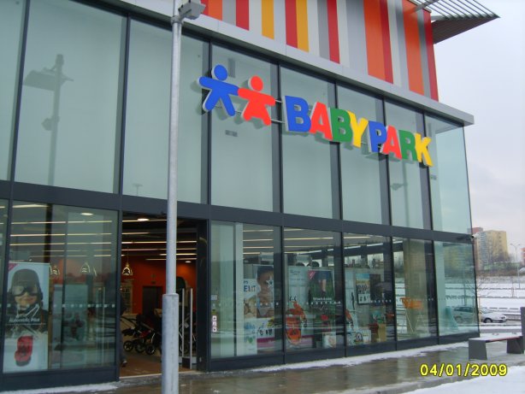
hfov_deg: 52.6
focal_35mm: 35
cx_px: 262
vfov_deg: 40.7
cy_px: 197
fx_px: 531
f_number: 2.8
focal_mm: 7.4
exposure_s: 1/180
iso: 50
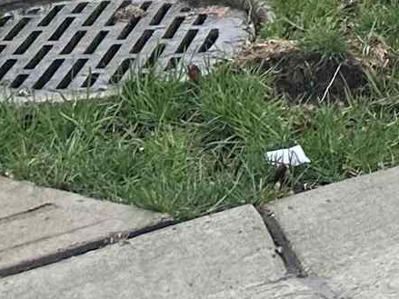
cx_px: 842
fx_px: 1936
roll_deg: -0.7
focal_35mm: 168
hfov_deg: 10.6
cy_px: -704
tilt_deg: +2.7
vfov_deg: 7.4
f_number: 1.78
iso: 80
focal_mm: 6.86
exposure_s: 1/1639
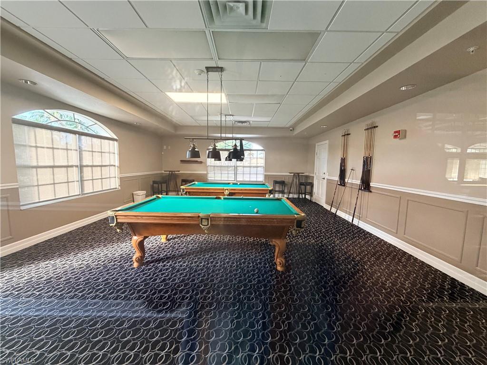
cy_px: 182
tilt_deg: -5.3
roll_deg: +0.5
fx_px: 197
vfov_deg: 85.7
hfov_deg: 102.1
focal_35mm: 14
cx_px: 244
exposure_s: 1/60
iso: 500
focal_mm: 2.22
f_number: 2.2
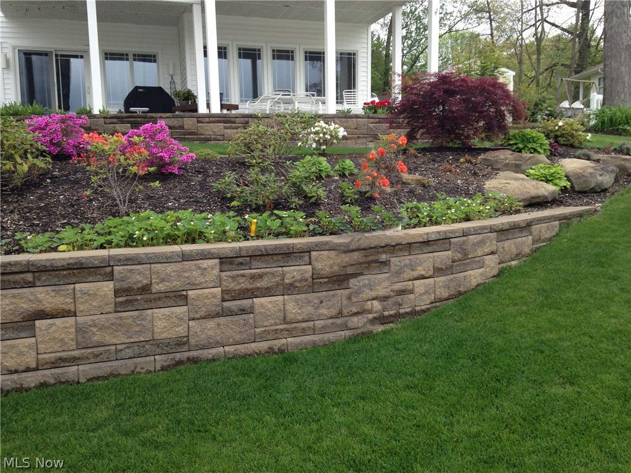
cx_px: 316
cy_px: 236
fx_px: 602
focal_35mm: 33
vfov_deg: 42.9
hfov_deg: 55.4
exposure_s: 1/139
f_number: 2.4
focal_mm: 4.12
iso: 50
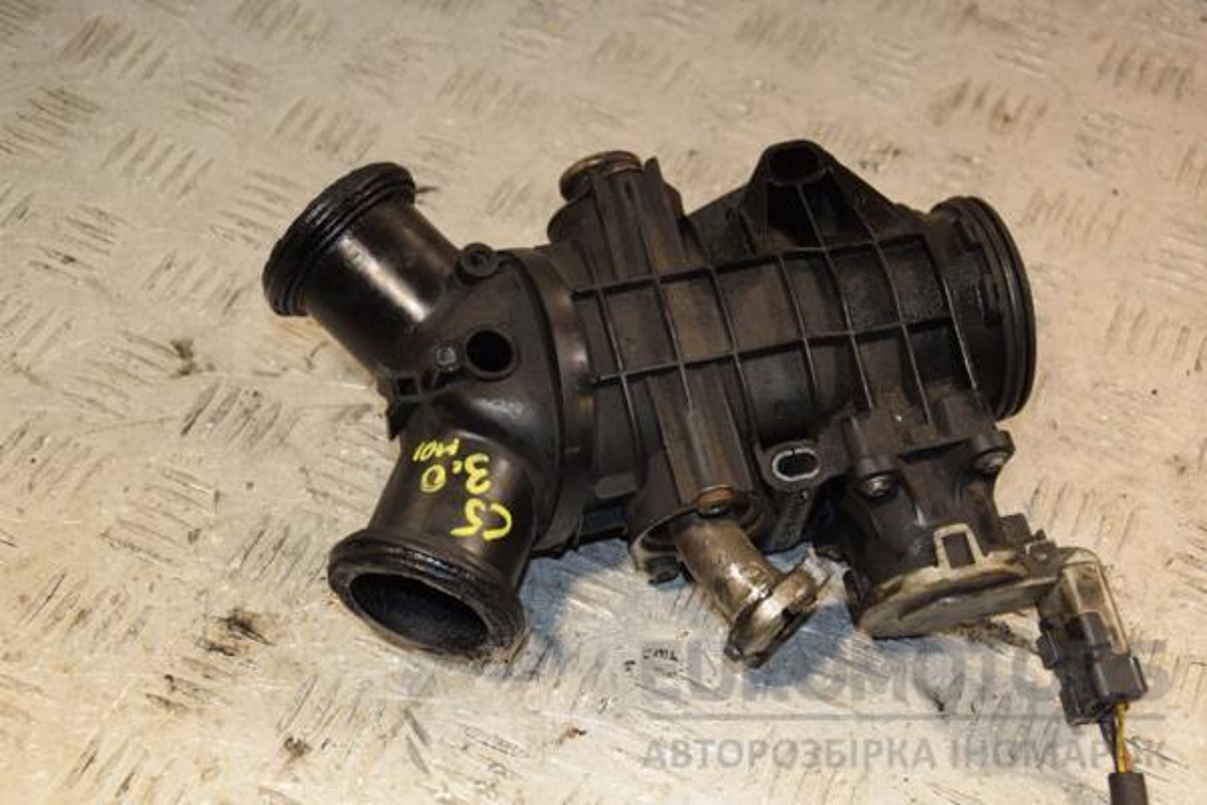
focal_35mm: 63
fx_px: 2112
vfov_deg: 21.6
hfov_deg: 31.9
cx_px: 604
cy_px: 402
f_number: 4.8
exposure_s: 1/200
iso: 800
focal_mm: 42
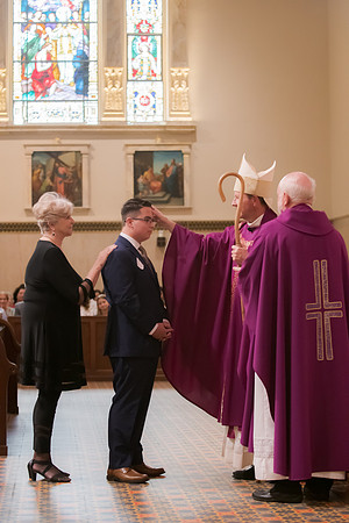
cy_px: 262
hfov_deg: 14.3
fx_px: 1396
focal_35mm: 96
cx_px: 174
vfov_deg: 21.2
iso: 2000
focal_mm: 80
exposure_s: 1/250
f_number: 4
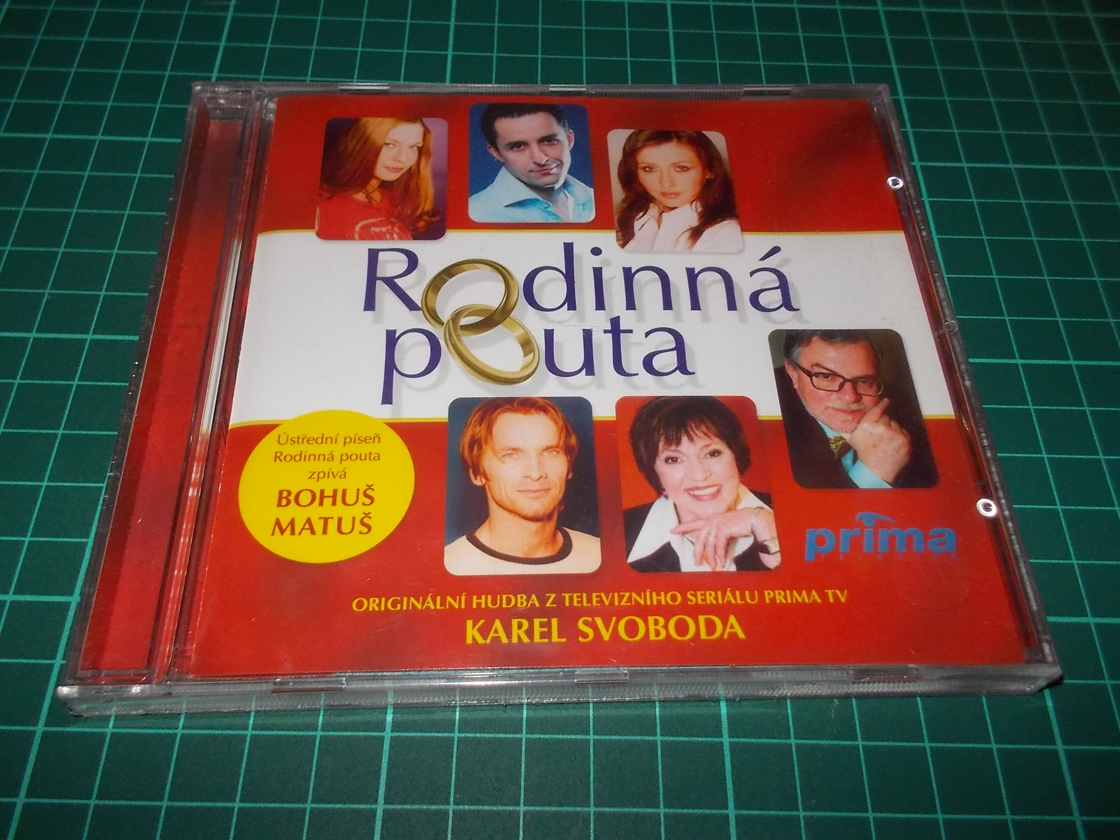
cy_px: 420
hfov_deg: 61.7
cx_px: 560
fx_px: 938
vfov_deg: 48.2
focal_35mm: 29
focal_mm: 4.1
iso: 200
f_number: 3.3
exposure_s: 1/30
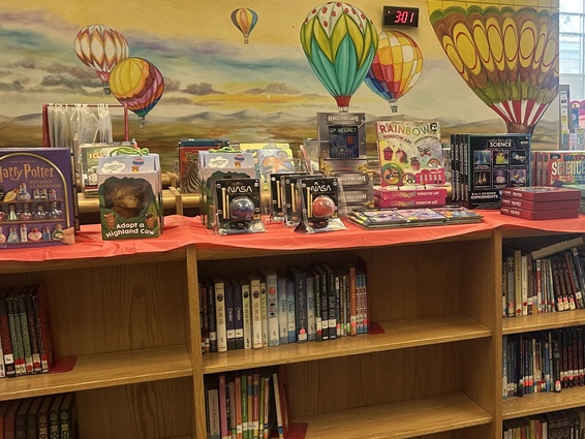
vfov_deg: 30.9
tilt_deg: -6.9
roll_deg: +1.2
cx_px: 515
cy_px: 231
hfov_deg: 38.0
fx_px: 795
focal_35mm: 47
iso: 125
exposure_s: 1/120
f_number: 1.5
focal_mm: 5.7
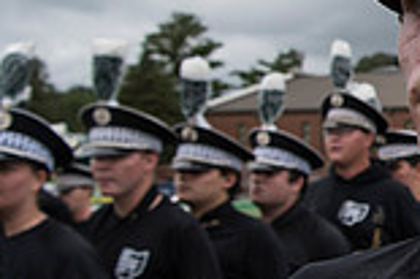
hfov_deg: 18.0
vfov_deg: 15.2
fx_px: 1049
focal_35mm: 90
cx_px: 756
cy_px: 150
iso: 640
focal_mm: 24
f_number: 5.6
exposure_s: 1/2500
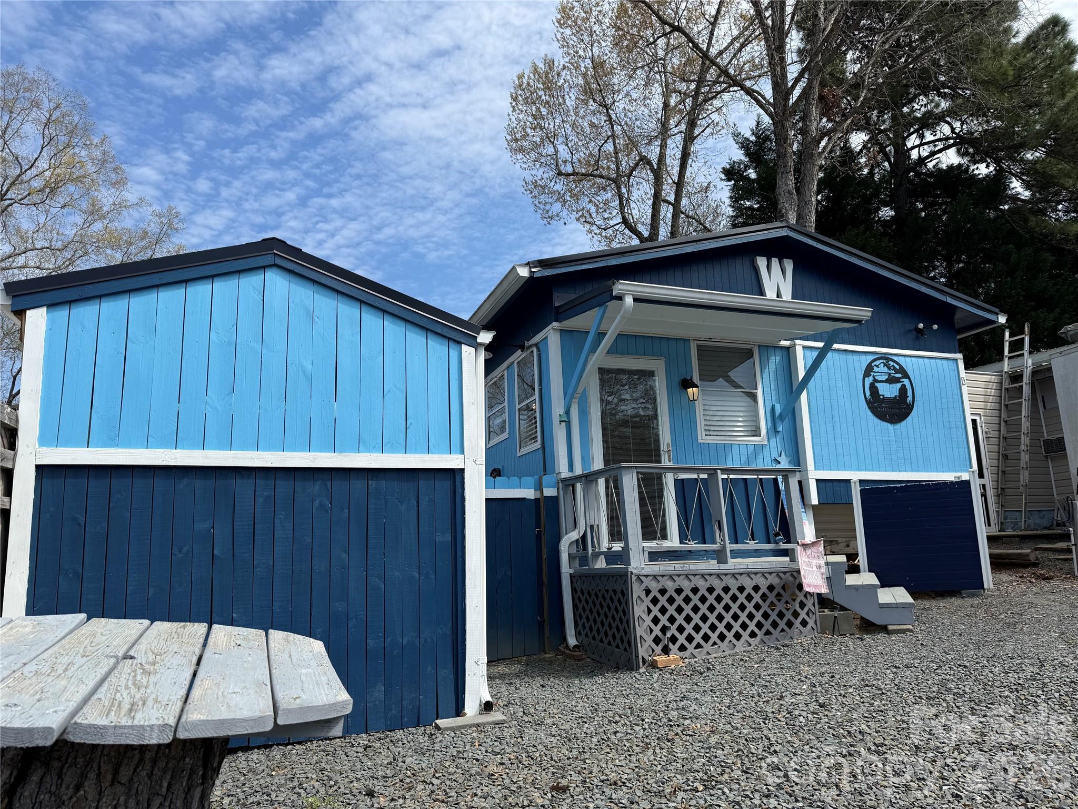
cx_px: 539
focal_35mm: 24
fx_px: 747
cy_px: 404
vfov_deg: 56.8
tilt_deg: +12.2
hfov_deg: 71.6
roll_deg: +1.1
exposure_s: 1/4673
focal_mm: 6.76
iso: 80
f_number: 1.78
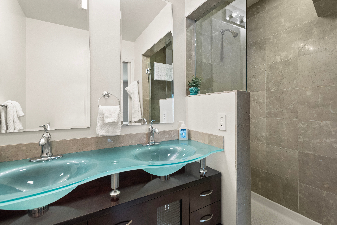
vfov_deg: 70.5
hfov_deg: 93.3
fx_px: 159
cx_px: 168
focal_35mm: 17
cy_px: 112
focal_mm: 17
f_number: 7.1
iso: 1000
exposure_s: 1/4
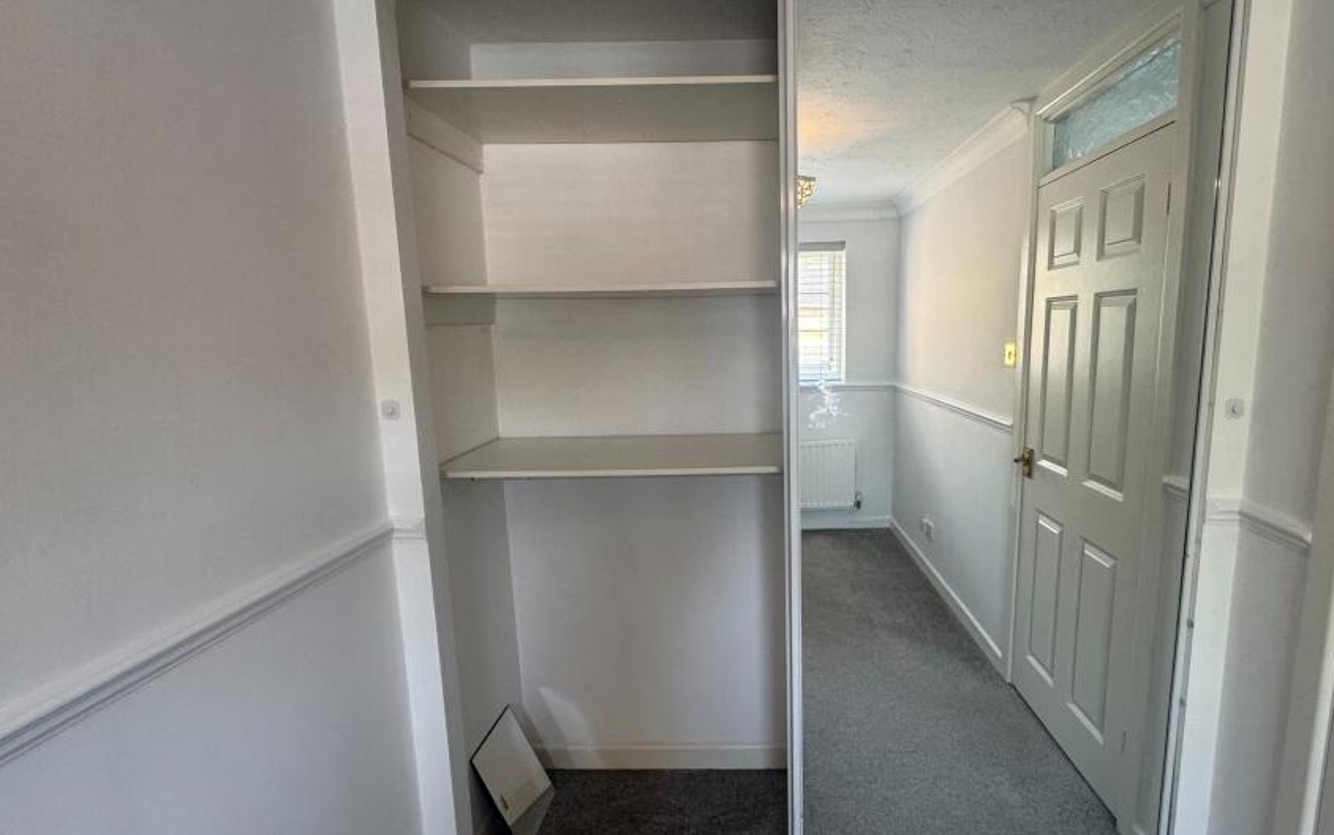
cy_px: 424
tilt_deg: -8.7
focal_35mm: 18
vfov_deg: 65.0
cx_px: 757
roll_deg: +1.1
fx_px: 655
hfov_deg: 90.5
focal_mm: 2.22
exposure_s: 1/60
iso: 160
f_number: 2.2
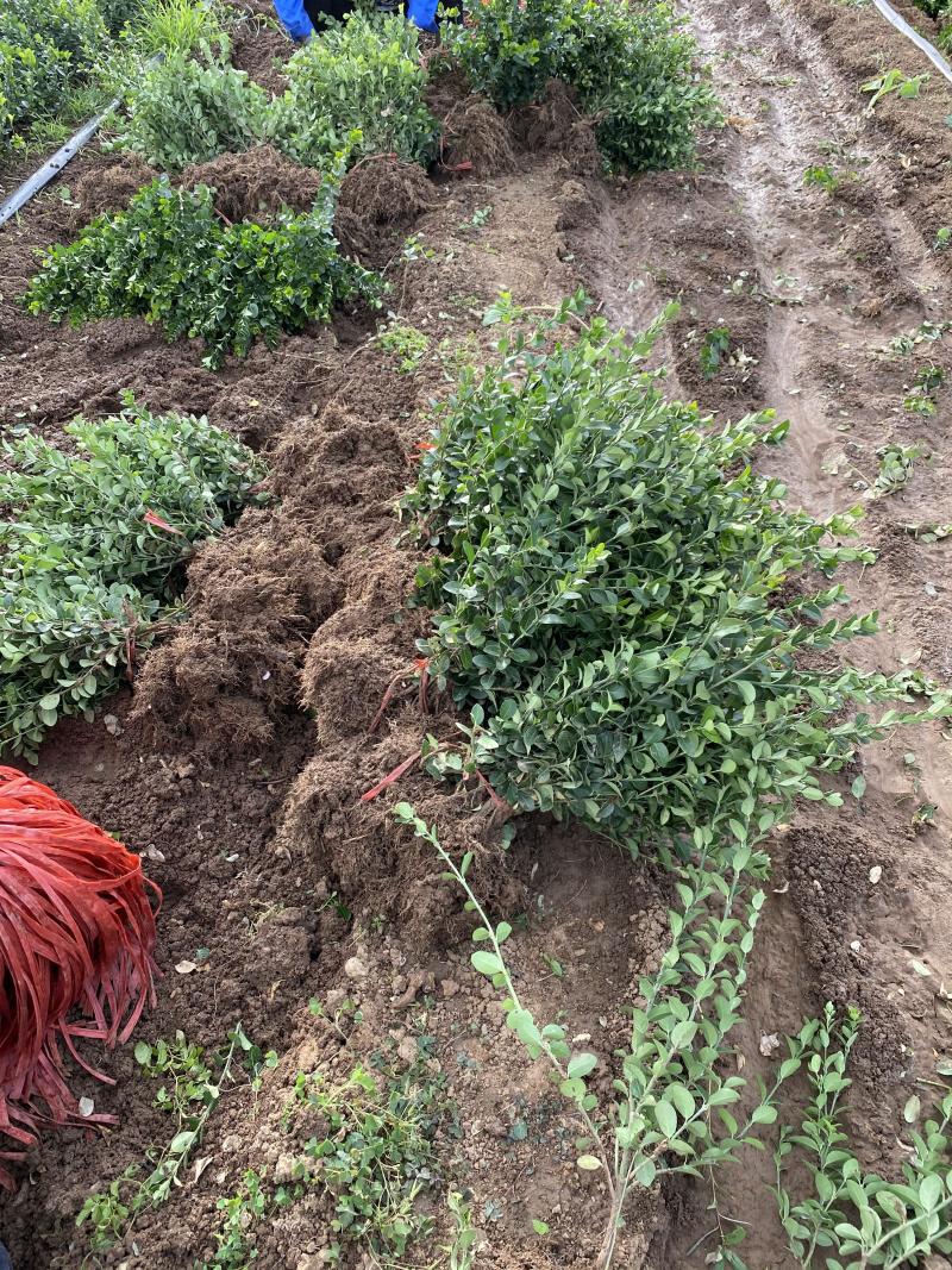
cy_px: 635
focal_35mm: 26
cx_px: 476
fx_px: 954
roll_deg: +0.0
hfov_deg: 53.1
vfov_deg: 67.3
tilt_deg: -44.8
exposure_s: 1/177
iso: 32
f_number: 1.8
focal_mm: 4.25
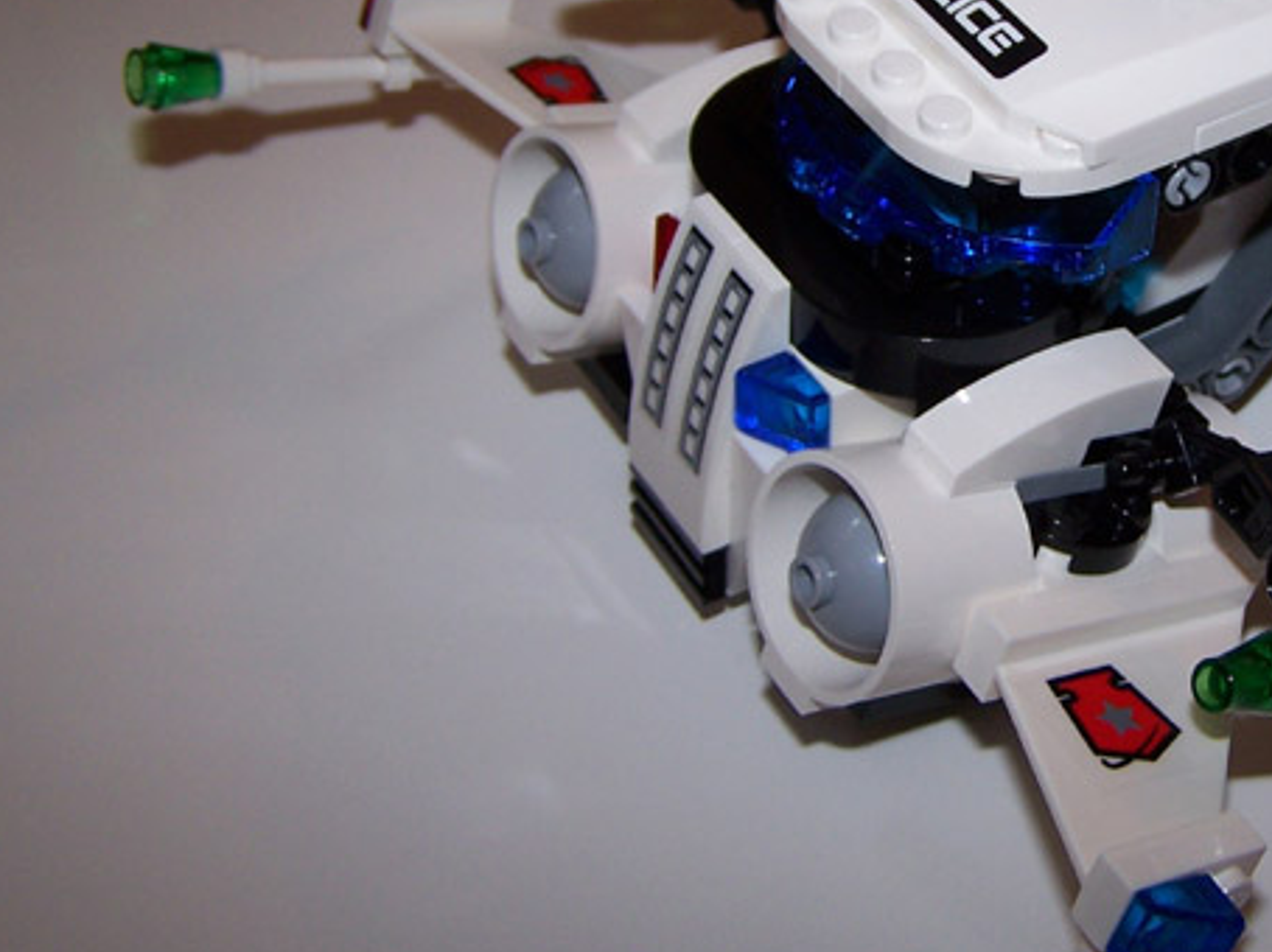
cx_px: 1107
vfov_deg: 21.6
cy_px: 193
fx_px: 2461
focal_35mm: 67
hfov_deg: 28.1
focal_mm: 6.3
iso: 80
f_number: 2.8
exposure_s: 1/60
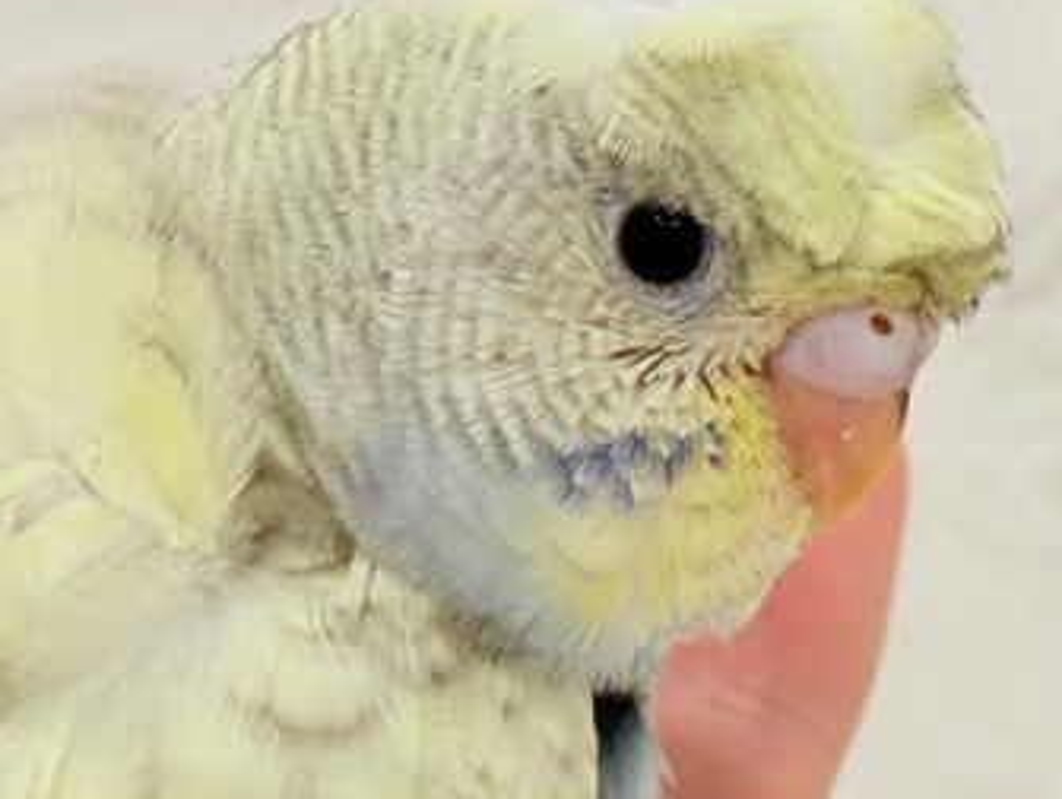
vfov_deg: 8.0
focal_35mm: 186
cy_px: 729
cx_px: 558
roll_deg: -0.6
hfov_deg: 10.6
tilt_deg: -12.5
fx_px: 5713
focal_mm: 5.96
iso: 64
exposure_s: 1/100
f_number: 1.6
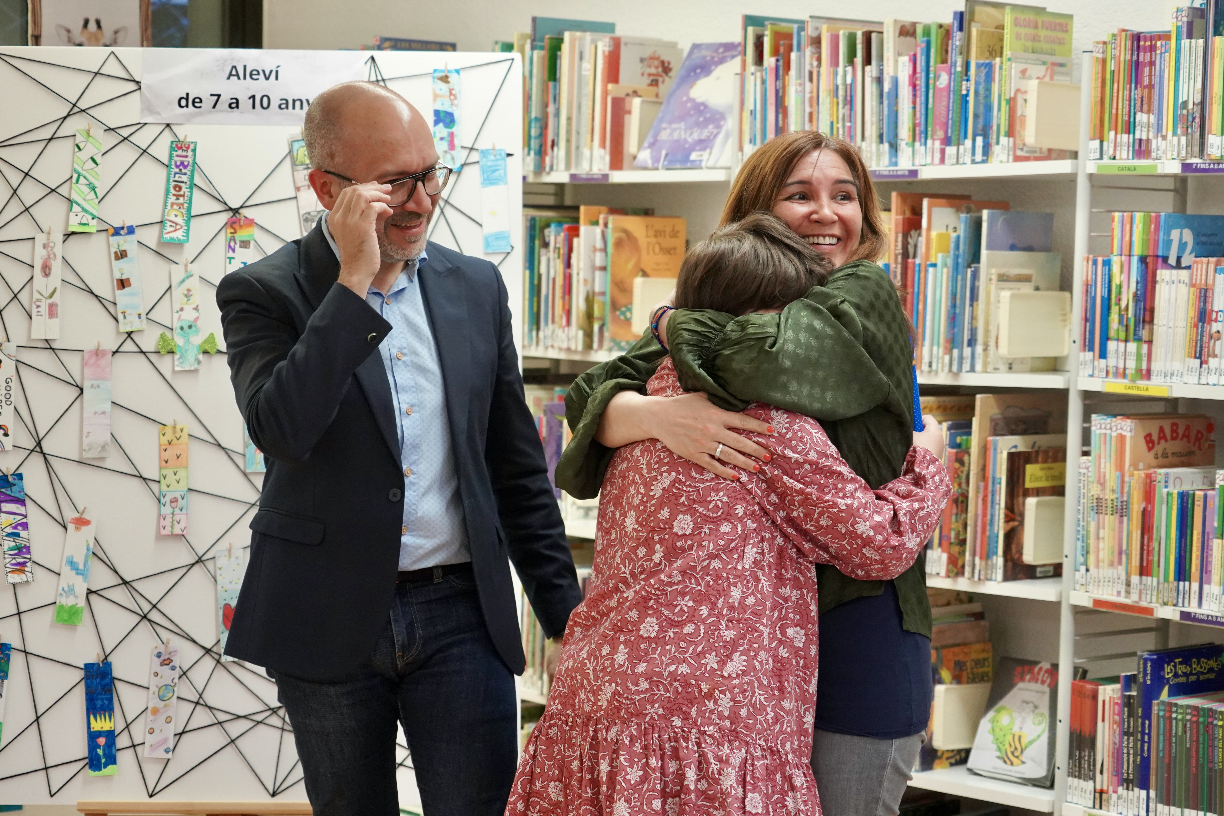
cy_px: 408
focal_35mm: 77
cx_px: 612
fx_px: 2618
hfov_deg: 26.3
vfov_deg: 17.7
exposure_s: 1/160
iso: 3200
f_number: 5.6
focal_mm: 77
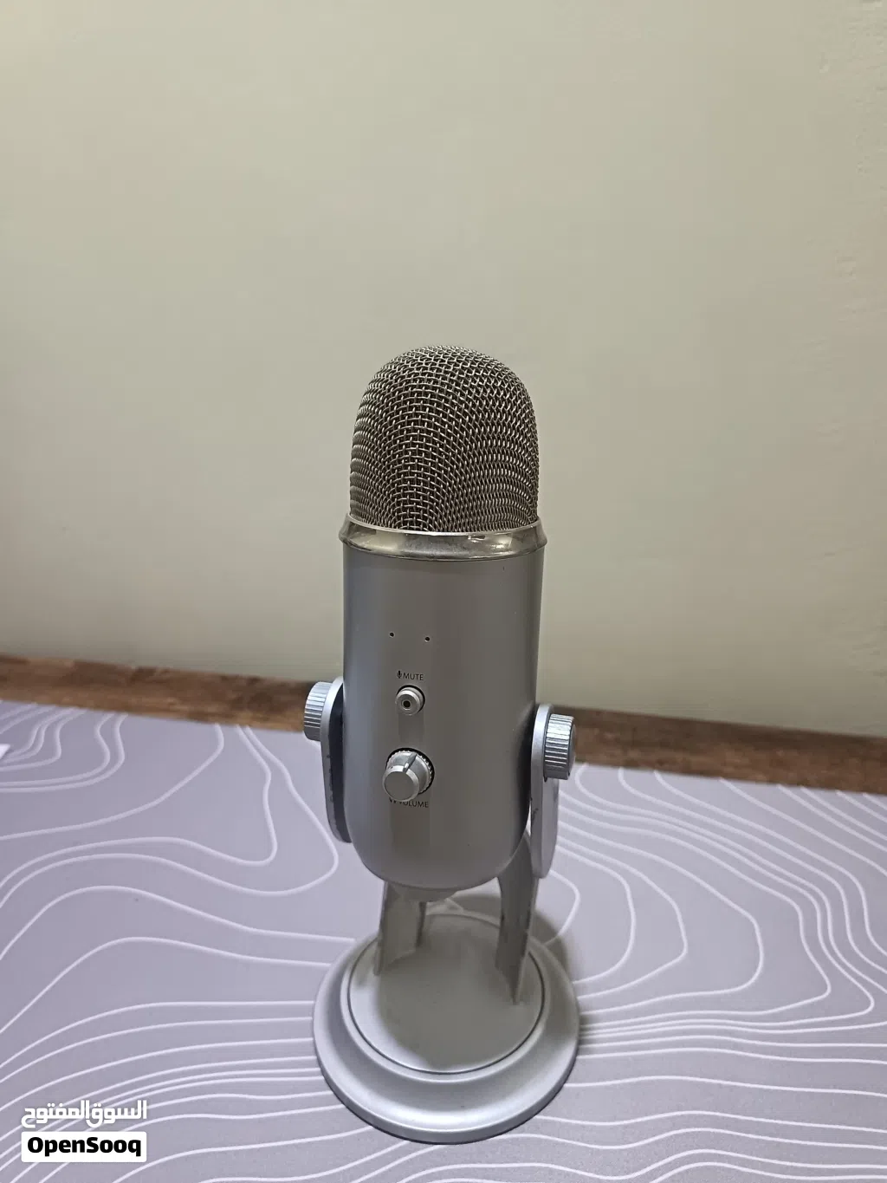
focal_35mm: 24
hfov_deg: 56.8
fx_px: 820
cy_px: 592
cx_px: 444
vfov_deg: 71.6
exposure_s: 1/50
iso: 2745
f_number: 1.75
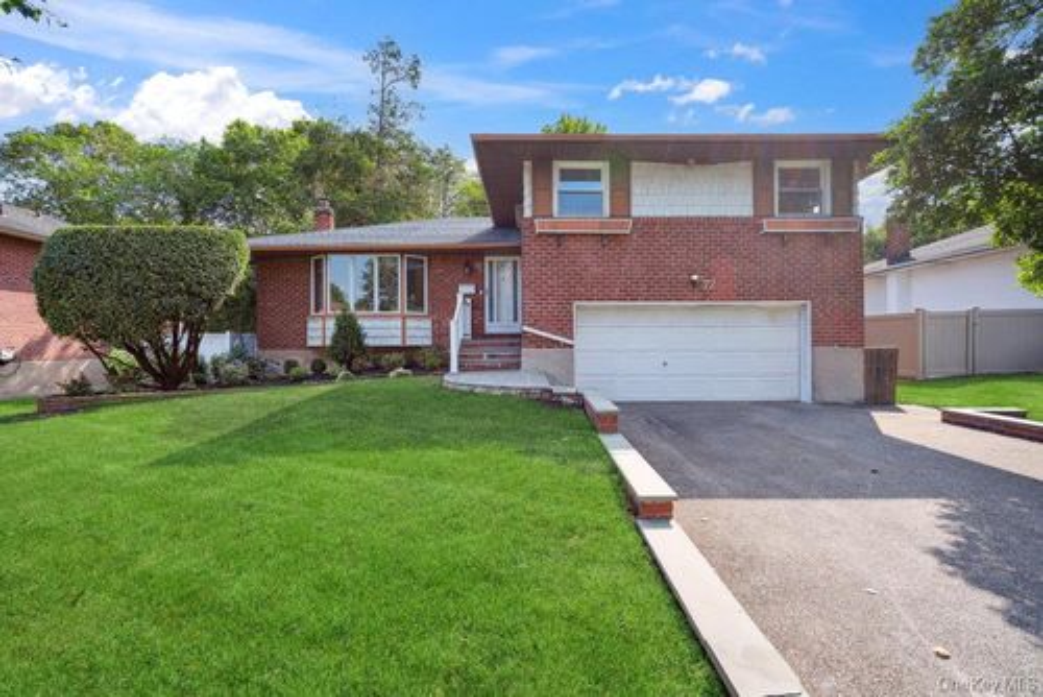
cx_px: 522
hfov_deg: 96.7
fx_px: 464
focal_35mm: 16
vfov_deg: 73.8
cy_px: 348
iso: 100
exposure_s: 1/200
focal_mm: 16
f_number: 5.6
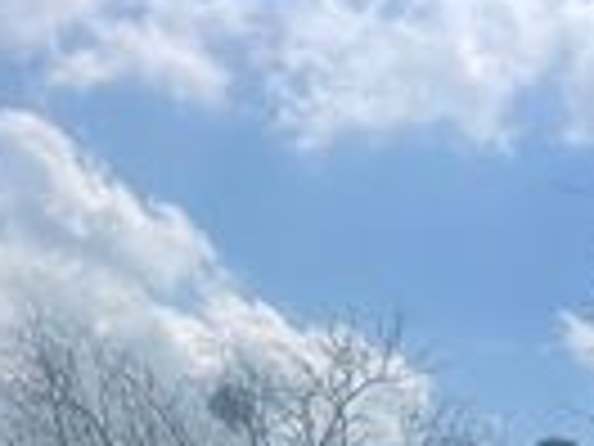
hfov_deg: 20.5
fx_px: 1630
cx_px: 162
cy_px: 678
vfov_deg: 14.5
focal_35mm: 95
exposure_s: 1/7937
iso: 32
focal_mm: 5.1
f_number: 1.6
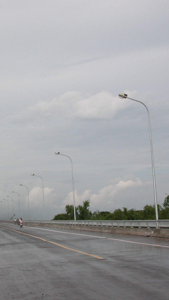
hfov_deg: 18.0
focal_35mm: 66
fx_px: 526
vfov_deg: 31.9
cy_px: 151
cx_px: 27
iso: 100
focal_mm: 11.6
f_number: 7.5
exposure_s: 1/323
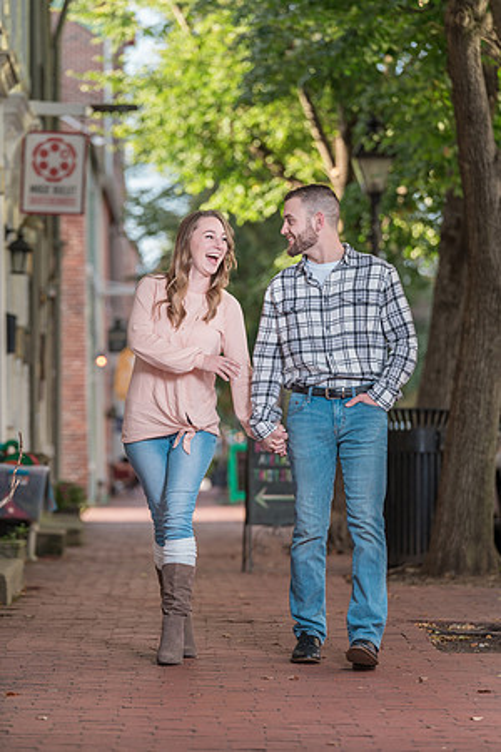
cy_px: 376
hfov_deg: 9.0
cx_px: 250
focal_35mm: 152
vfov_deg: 13.5
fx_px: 3173
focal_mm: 152
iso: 400
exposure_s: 1/200
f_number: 4
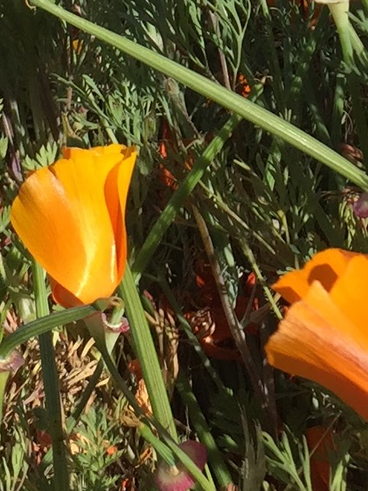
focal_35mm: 147
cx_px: 397
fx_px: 2084
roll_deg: -2.5
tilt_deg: -24.6
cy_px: -206
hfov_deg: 10.0
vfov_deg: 12.8
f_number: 2.2
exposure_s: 1/1799
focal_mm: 4.15
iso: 32
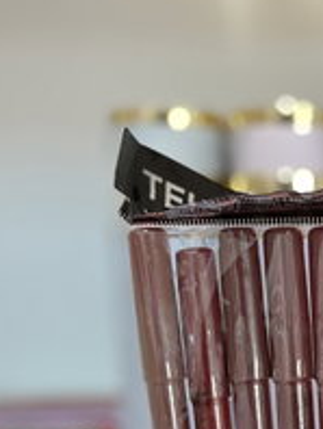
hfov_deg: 19.8
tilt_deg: -12.4
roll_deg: -0.1
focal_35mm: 70
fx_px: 869
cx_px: 390
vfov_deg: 26.5
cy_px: 408
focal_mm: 5.1
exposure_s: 1/33
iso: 400
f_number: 1.6
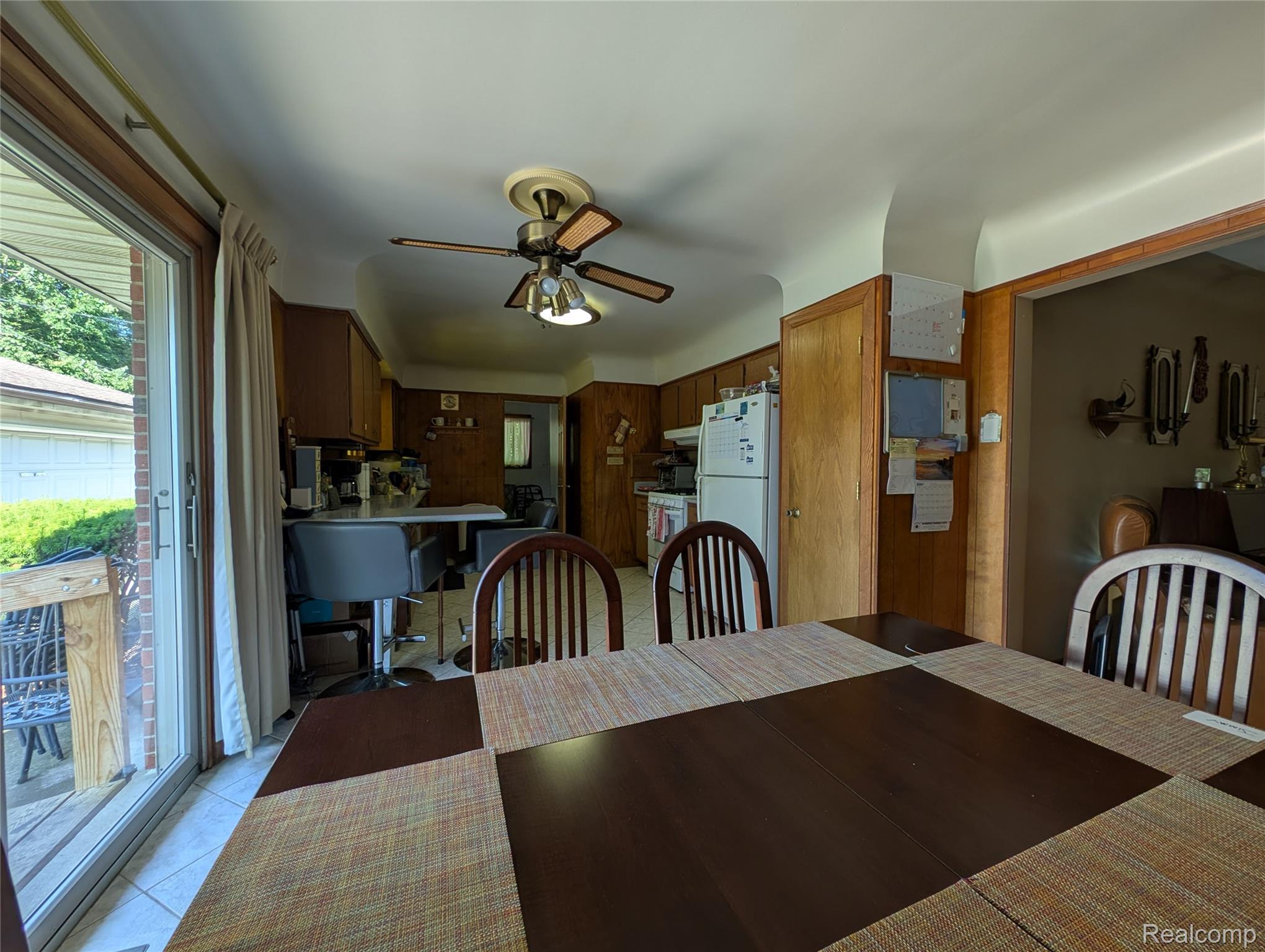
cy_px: 476
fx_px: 439
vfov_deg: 94.6
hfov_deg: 110.5
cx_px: 632
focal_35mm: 12
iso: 40
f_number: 1.95
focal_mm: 2.23
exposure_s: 1/60
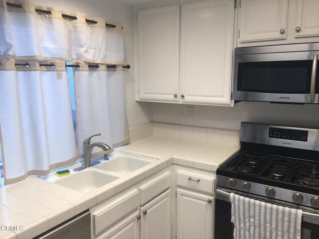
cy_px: 120
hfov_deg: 61.7
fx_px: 267
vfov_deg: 48.2
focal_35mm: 29
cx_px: 160
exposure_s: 1/30
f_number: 2.2
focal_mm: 4.15
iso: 32
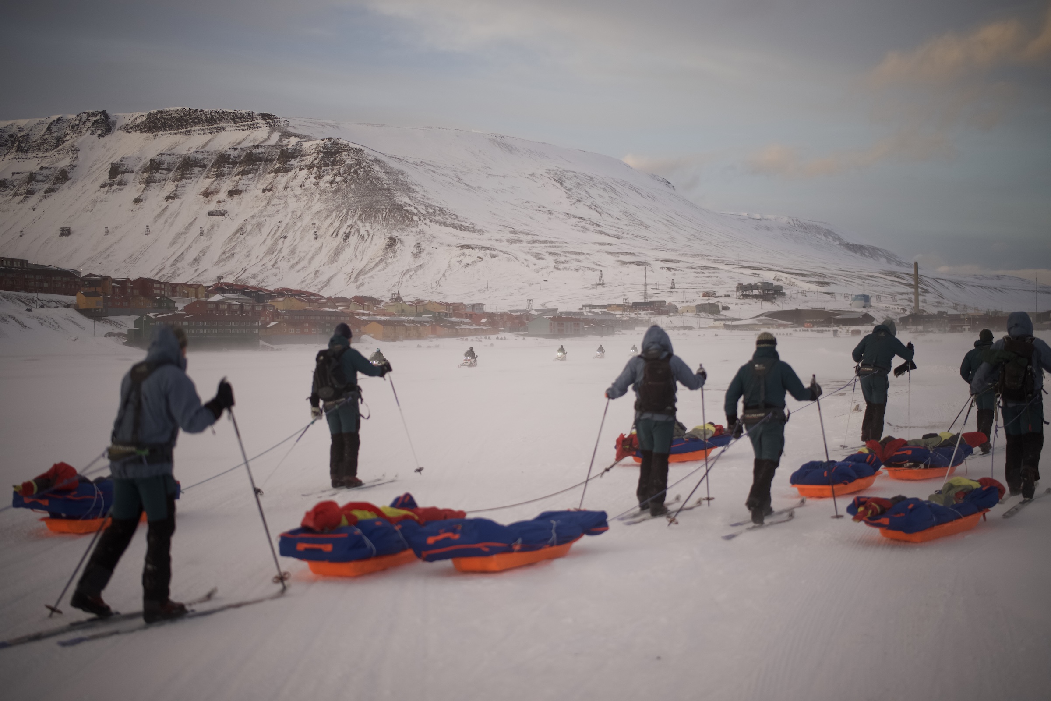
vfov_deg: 27.0
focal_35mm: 50
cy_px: 350
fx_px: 1460
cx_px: 526
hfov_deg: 39.6
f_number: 1.4
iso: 500
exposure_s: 1/8000
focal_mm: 50
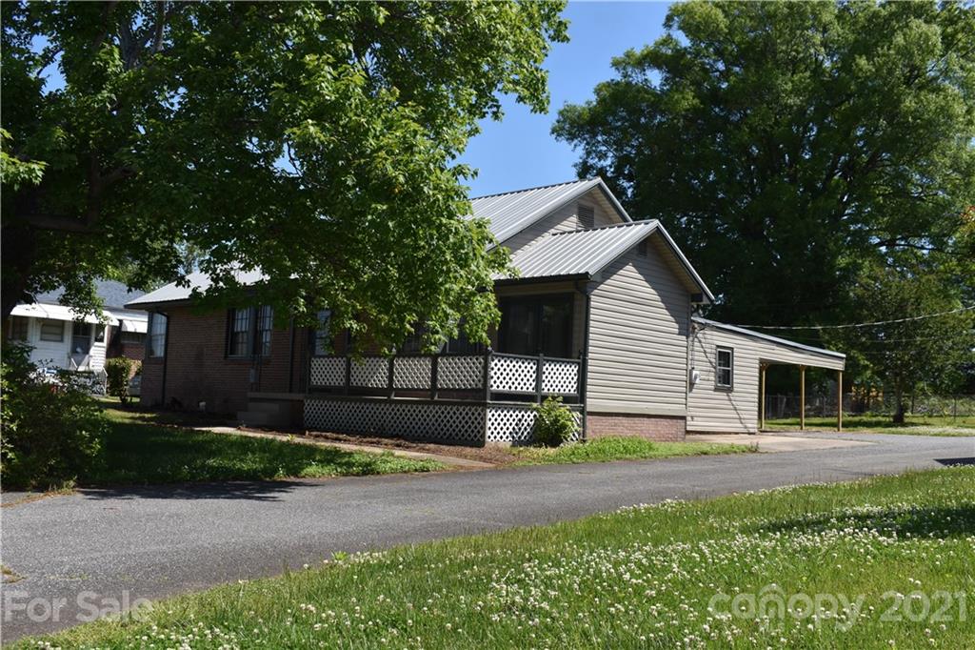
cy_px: 325
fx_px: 975
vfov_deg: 36.8
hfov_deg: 53.1
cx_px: 488
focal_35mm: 36
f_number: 9
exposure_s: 1/200
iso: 100
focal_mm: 24
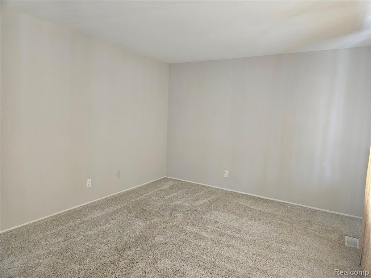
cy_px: 139
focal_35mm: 23
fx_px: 247
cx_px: 186
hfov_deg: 73.9
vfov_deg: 58.9
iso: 800
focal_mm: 5.4
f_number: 1.8
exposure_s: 1/120
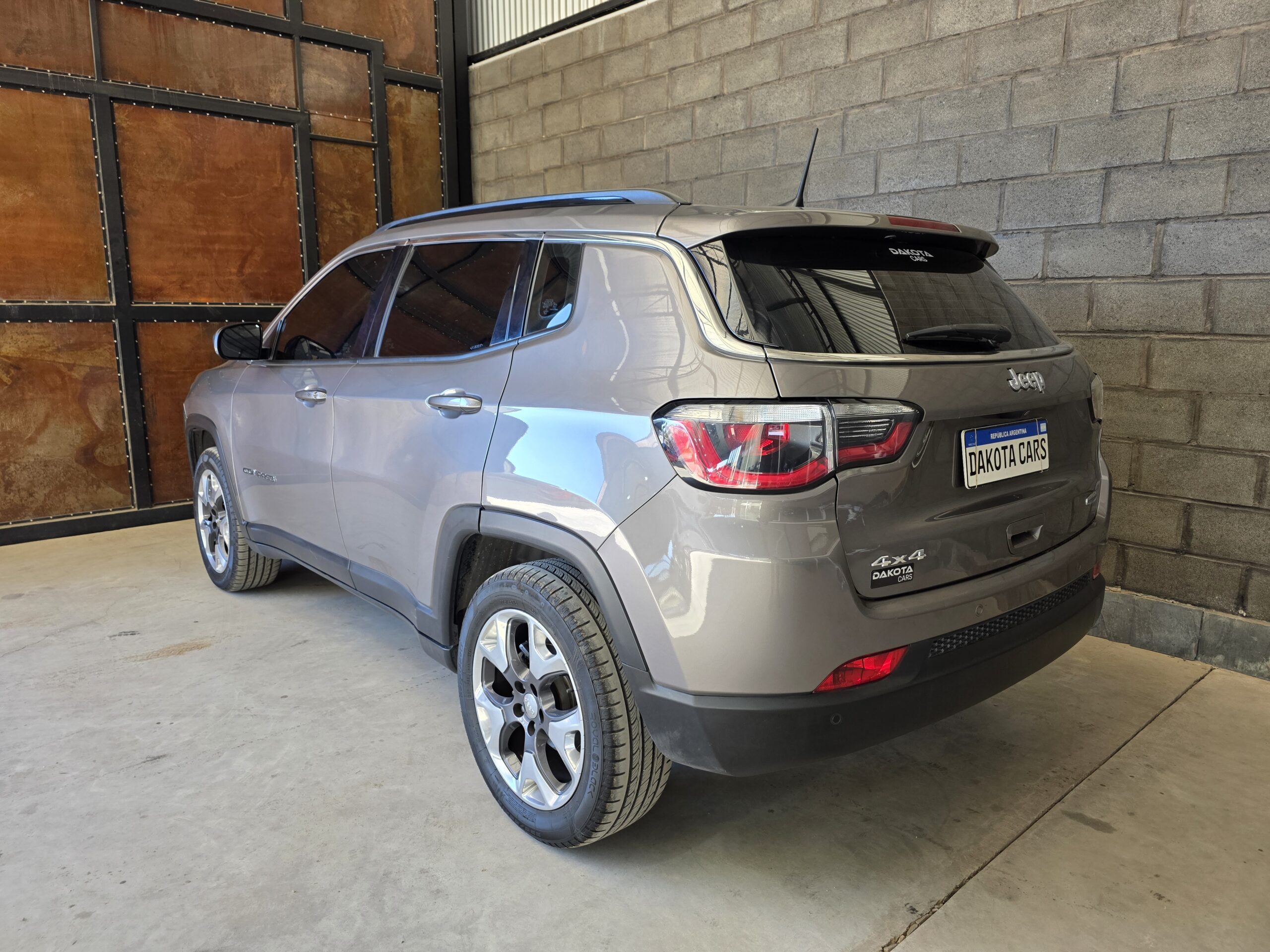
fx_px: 844
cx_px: 635
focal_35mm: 23
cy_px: 476
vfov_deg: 58.9
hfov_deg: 73.9
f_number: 1.7
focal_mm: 6.3
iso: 100
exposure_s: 1/180
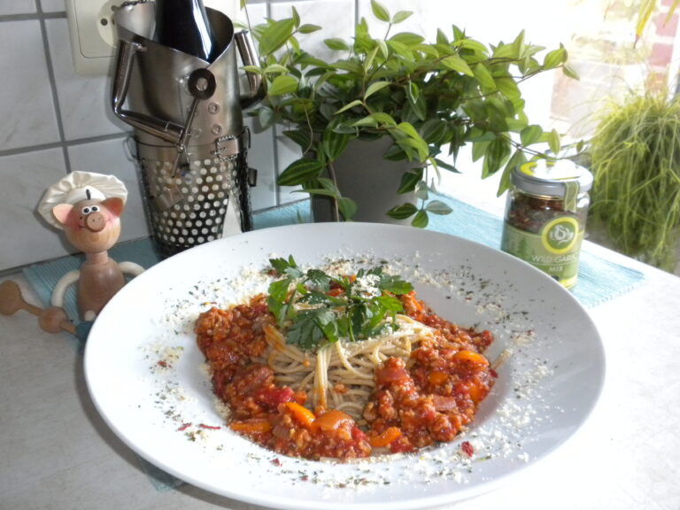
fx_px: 727
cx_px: 340
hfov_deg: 50.1
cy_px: 255
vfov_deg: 38.7
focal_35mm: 37
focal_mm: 6.6
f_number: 3.5
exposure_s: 1/34.8
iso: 400
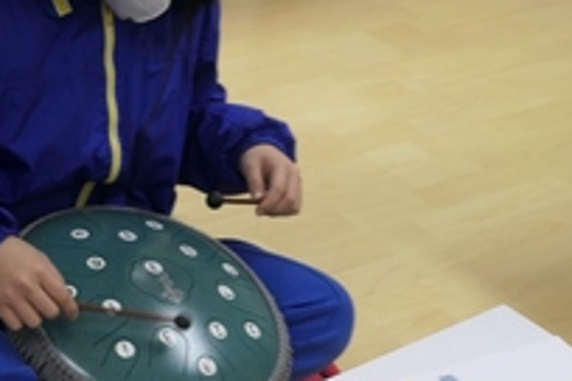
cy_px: 203
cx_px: -205
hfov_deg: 20.5
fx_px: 1414
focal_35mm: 89
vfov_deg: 15.4
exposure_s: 1/80
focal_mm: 9.5
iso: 125
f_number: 1.8
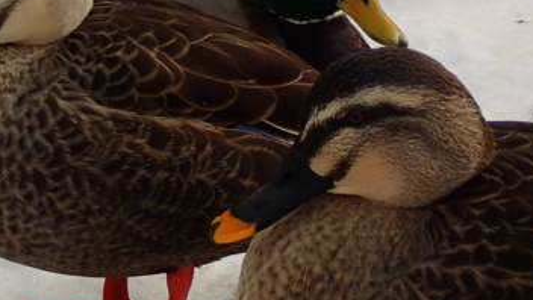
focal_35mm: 141
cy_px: 18
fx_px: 1993
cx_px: 385
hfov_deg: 15.2
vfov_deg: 8.6
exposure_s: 1/500
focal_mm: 10.29
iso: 100
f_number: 5
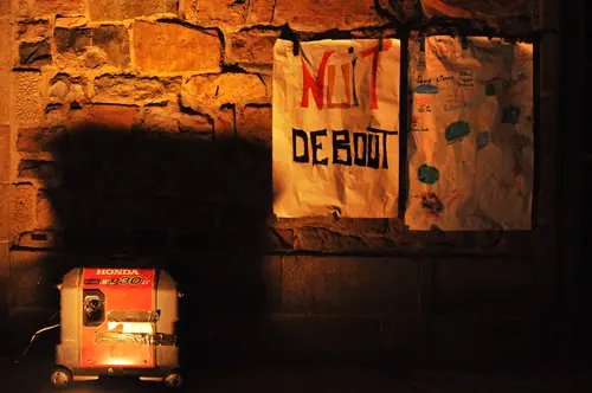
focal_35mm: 36
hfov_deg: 53.2
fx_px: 591
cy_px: 196
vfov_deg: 36.8
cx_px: 296
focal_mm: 24
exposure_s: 1/60
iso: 2500
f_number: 7.1
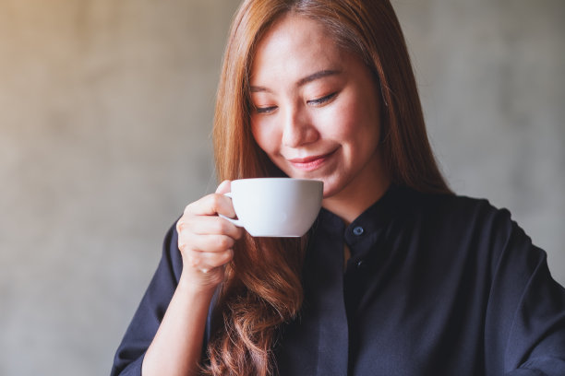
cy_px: 188
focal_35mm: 84
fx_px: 1318
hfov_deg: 24.2
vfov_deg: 16.3
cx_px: 282
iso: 200
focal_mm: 56
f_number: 2
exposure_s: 1/160
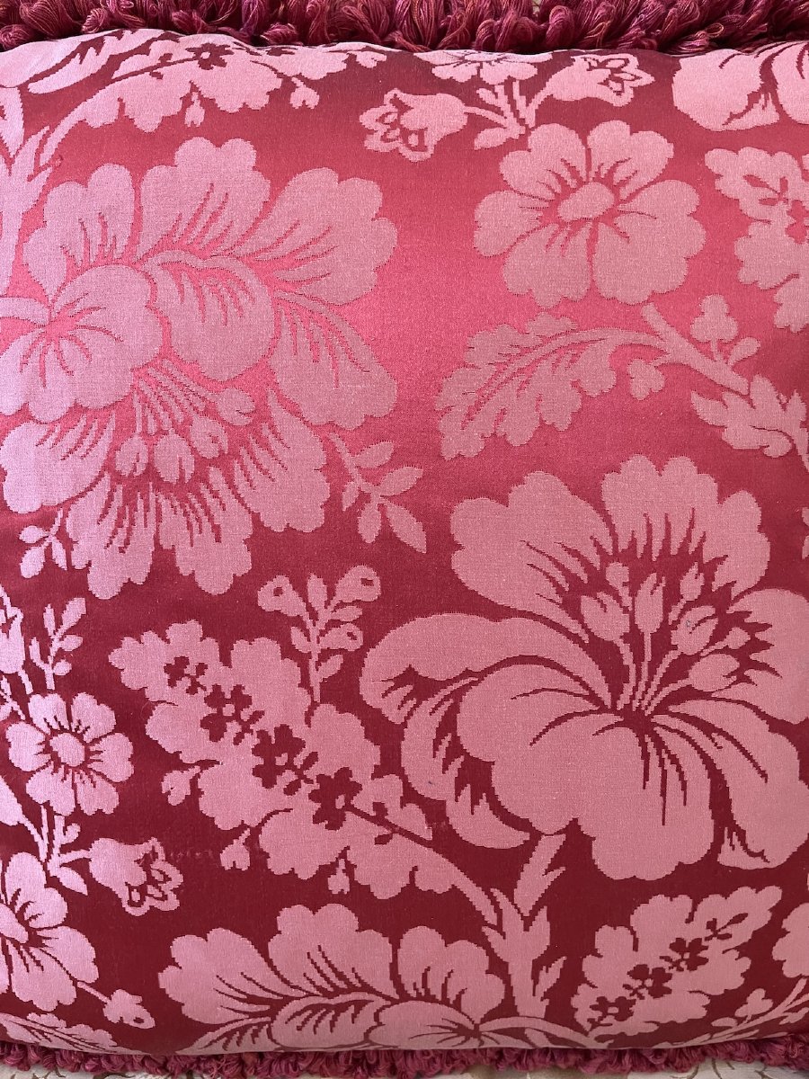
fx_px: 779
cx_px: 404
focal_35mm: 25
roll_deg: -2.4
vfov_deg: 69.4
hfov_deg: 54.9
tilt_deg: -33.8
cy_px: 540
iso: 500
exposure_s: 1/60
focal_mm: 5.1
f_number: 1.6
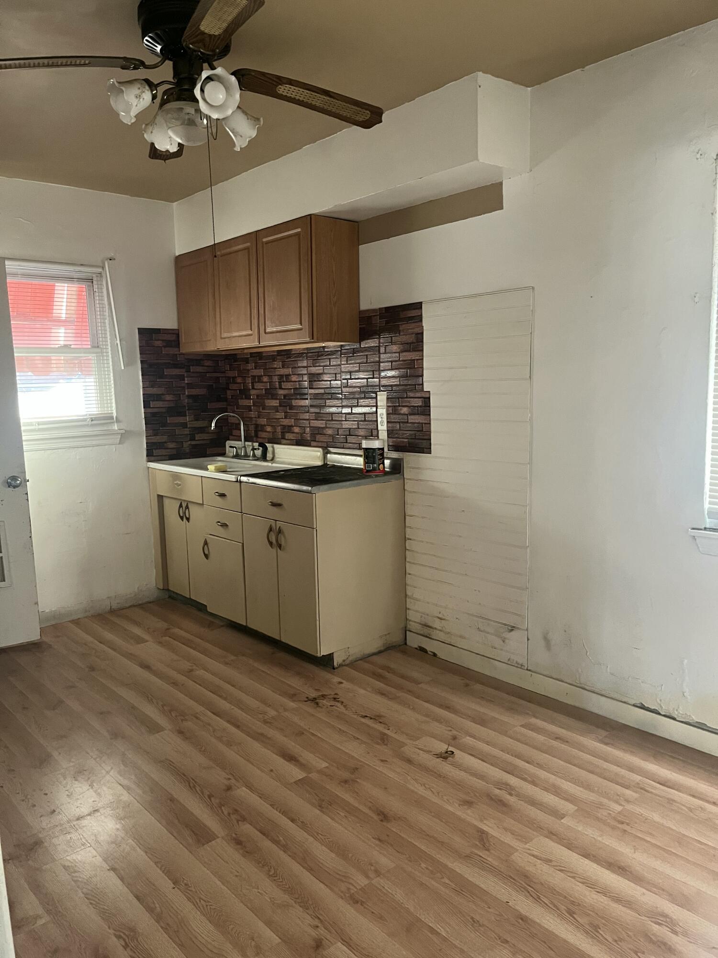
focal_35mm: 26
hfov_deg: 53.1
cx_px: 359
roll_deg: +2.3
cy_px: 479
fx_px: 719
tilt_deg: -9.3
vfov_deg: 67.3
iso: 500
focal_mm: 5.1
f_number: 1.6
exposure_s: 1/58
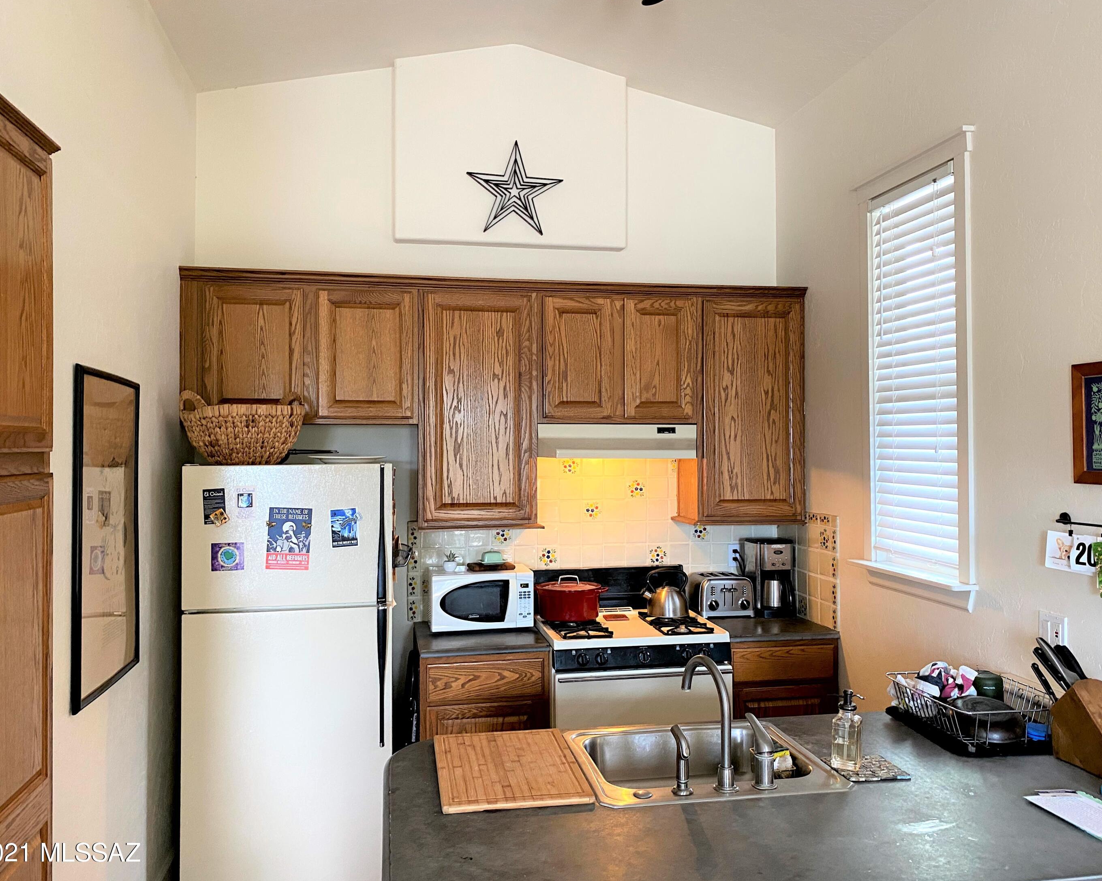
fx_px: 913
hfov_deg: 62.2
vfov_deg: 51.5
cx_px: 563
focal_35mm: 28
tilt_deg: +0.8
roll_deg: +0.1
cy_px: 431
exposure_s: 1/60
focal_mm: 4.25
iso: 250
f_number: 1.8
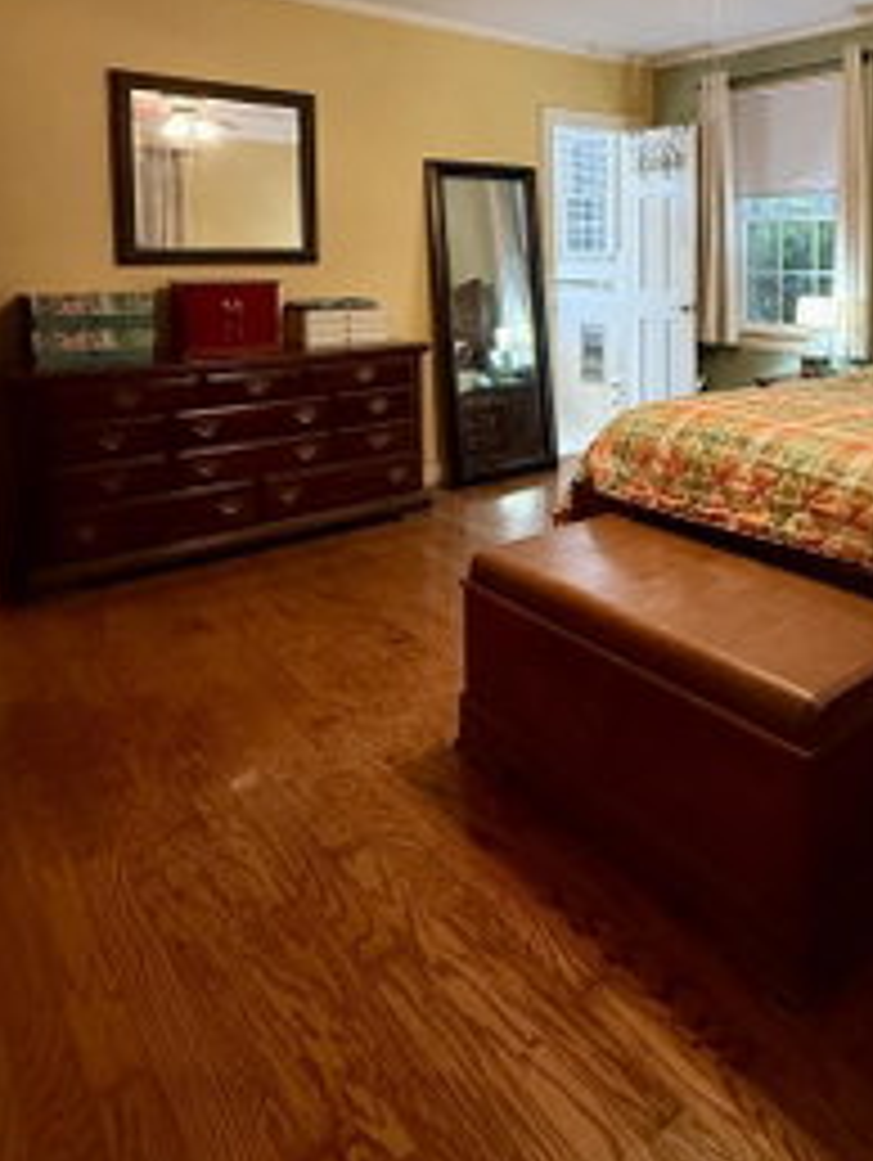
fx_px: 873
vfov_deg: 63.7
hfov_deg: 49.2
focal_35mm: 26
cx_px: 729
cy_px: 306
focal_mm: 2.22
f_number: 2.2
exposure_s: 1/60
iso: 640
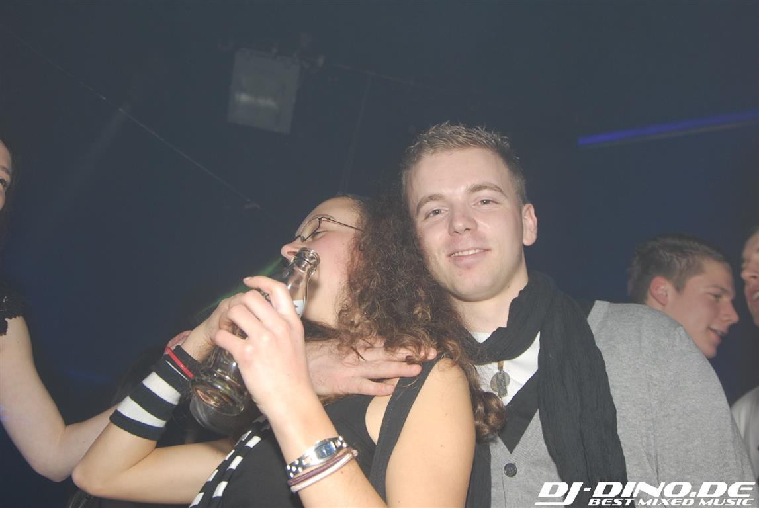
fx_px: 760
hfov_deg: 53.1
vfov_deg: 37.0
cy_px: 254
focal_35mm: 36
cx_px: 380
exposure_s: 1/4
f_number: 5.6
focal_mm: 24
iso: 200
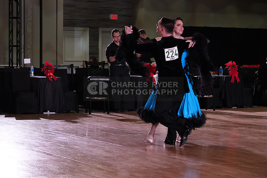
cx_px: 134
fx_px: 779
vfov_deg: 13.0
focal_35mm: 105
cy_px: 89
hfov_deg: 19.5
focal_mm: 105
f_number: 5.6
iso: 5000
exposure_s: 1/320
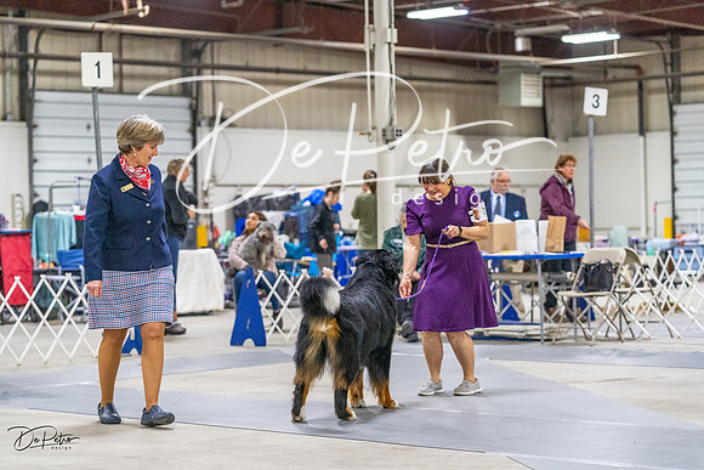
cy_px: 235
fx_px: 1839
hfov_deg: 21.7
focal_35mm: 94
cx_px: 352
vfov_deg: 14.6
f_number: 3.2
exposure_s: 1/320
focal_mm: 94
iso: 6400
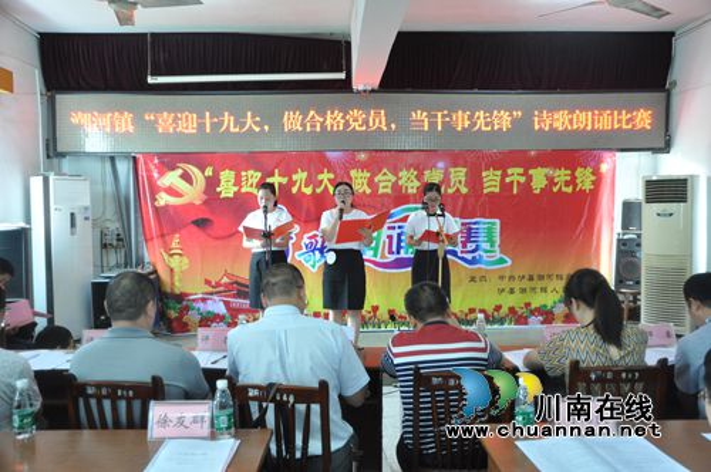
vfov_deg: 41.6
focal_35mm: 32
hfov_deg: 59.6
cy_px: 236
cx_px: 356
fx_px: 621
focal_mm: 21
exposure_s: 1/30
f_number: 4
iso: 1250
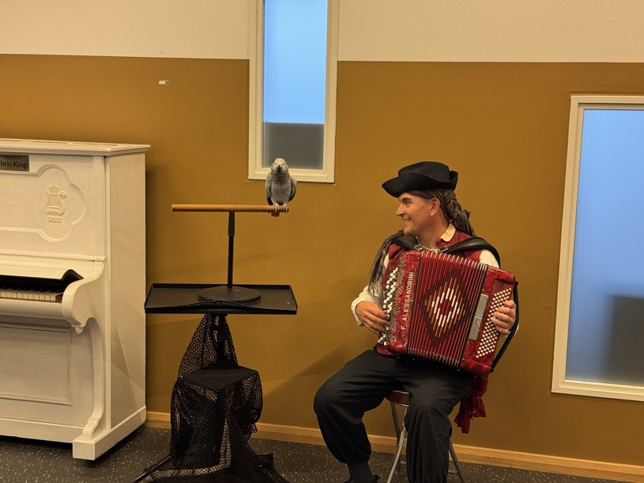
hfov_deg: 39.7
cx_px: 322
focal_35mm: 48
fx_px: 893
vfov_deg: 30.3
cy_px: 242
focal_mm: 6.76
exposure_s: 1/50
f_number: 1.78
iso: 200
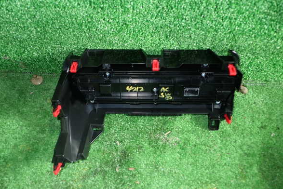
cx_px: 144
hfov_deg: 55.8
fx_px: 267
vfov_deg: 38.9
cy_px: 92
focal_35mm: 34
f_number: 2.4
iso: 200
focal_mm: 5.79
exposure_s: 1/30
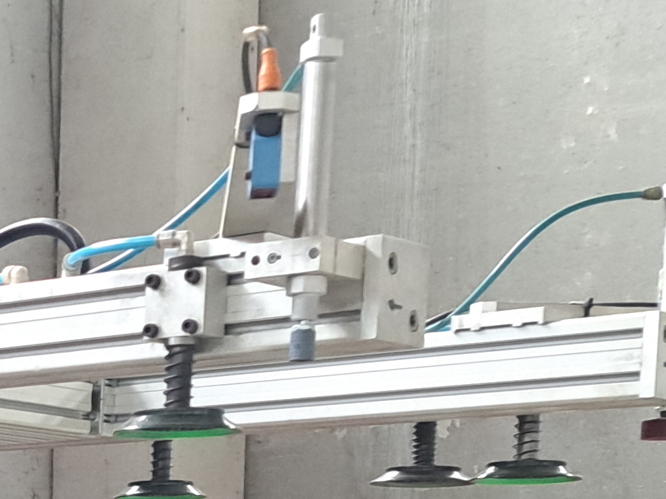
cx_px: -546
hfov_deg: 15.1
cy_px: 856
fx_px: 2155
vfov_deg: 12.3
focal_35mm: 112
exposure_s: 1/50
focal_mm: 5.23
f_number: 1.8
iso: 250
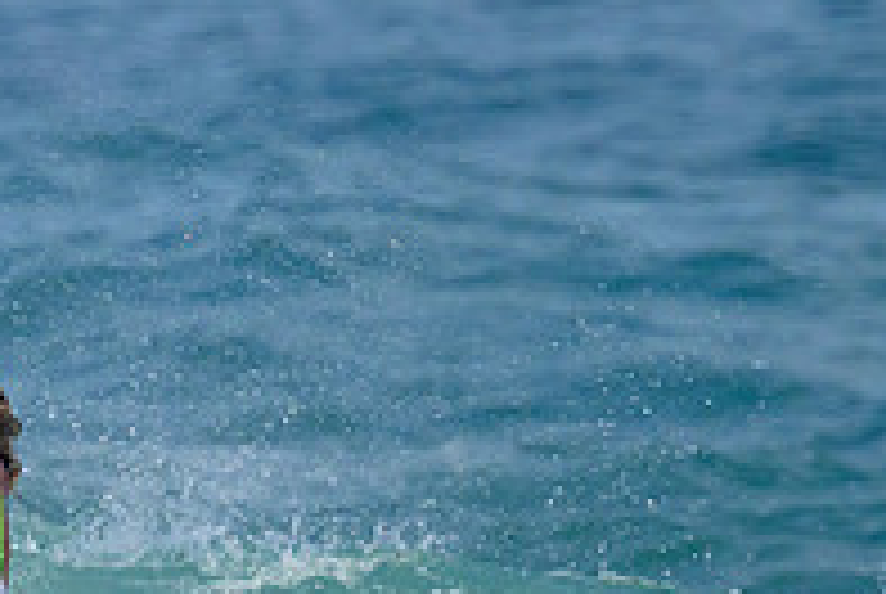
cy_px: 667
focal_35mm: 3082
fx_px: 75964
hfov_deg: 0.7
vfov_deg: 0.4
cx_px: 140
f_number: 11
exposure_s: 1/1600
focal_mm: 800
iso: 1000
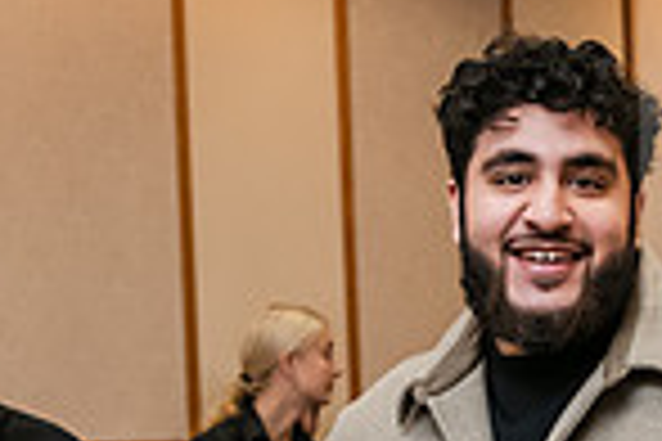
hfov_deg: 13.0
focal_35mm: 158
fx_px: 2905
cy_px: 475
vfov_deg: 8.6
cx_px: 504
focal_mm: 40
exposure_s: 1/200
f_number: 3.5
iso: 2000
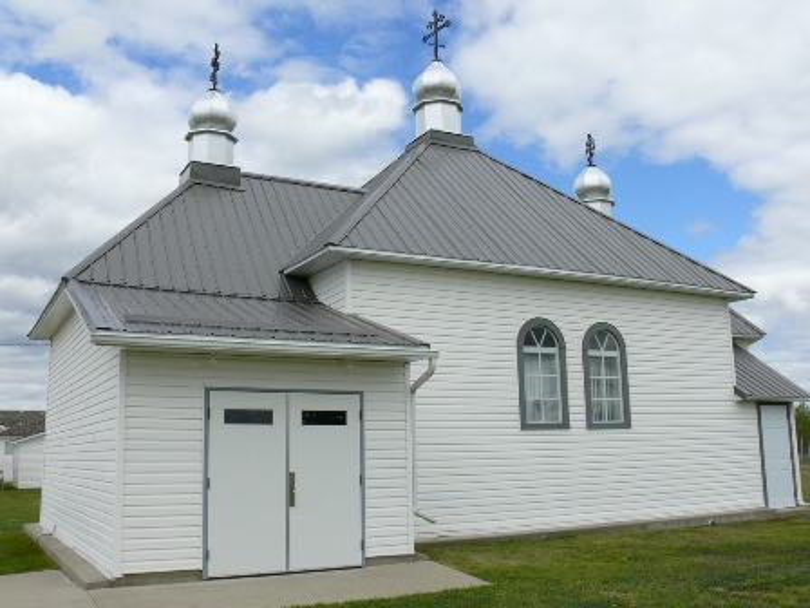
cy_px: 304
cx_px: 405
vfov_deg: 40.7
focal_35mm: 35
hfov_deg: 52.6
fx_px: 819
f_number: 7.1
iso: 100
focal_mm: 7.4
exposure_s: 1/400
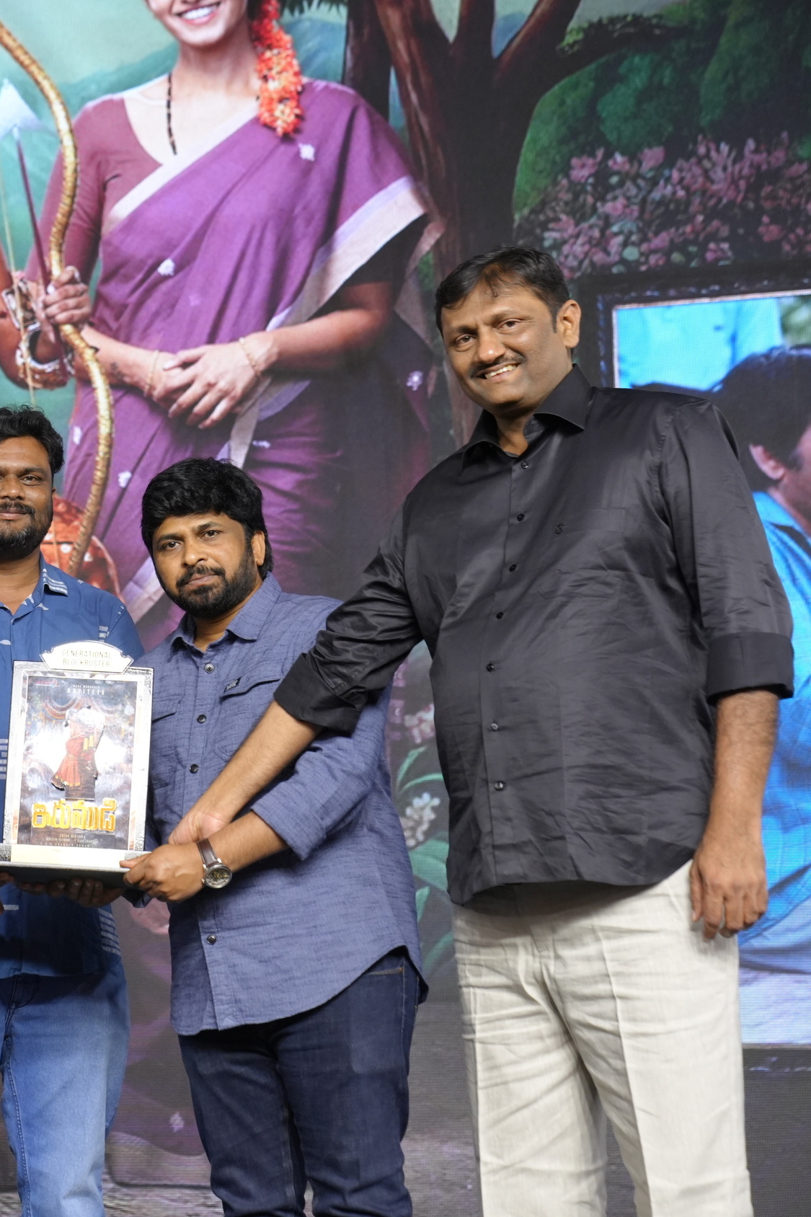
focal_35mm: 91
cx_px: -59
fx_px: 3075
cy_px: 603
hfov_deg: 14.7
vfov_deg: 22.4
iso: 1600
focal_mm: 60
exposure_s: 1/160
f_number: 3.5
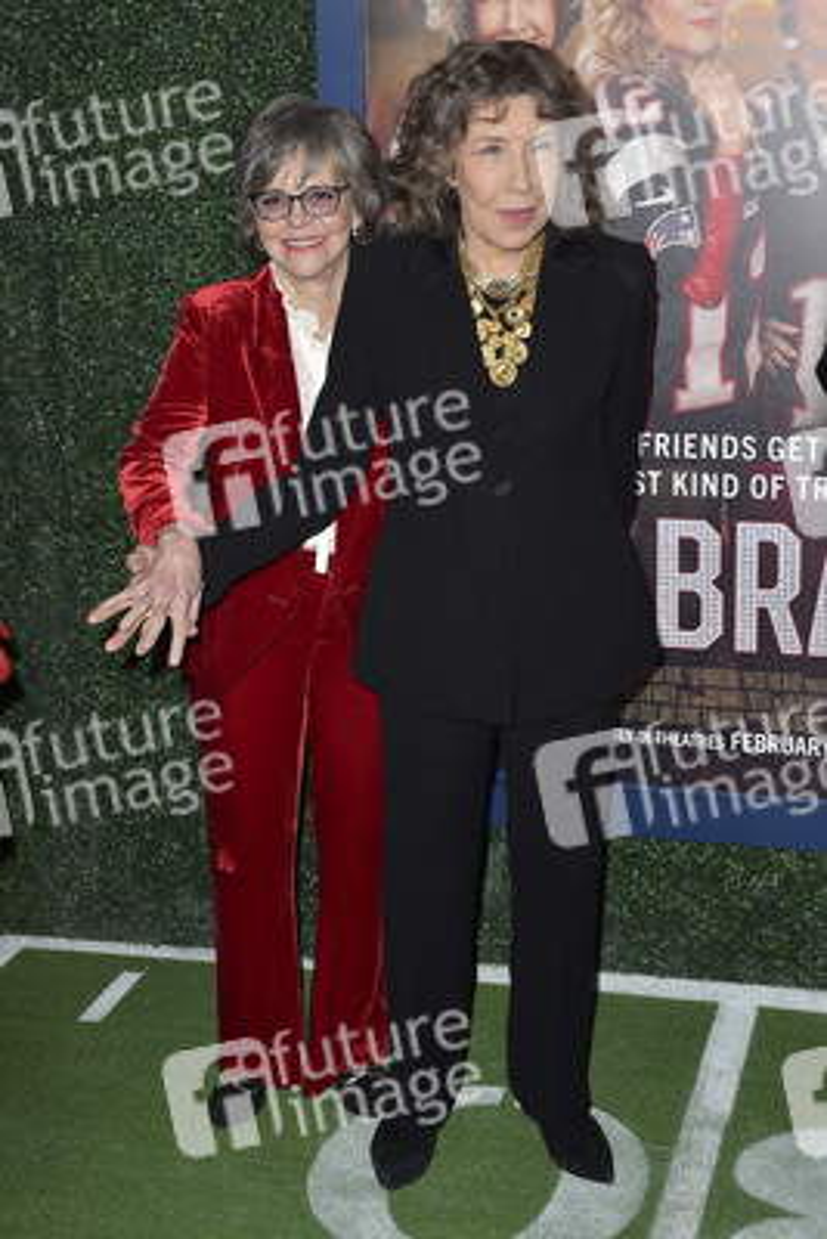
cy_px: 620
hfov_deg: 26.0
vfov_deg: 38.2
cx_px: 414
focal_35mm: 52
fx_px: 1790
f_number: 6.3
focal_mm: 52
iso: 400
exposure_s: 1/250
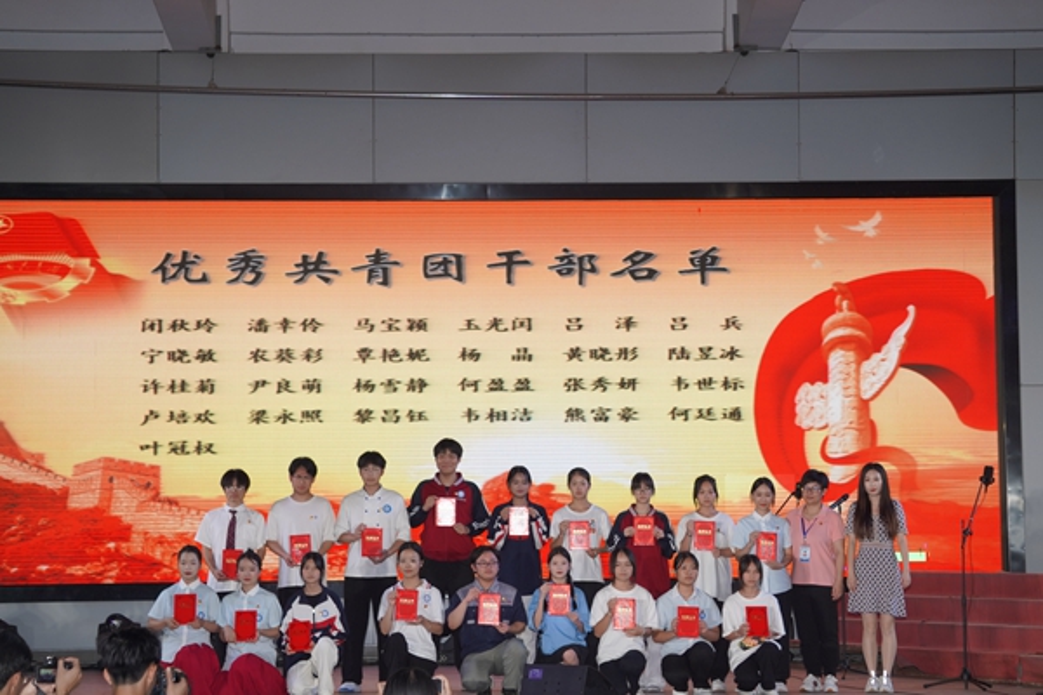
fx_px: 2376
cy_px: 348
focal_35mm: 82
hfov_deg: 24.8
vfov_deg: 16.7
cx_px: 522
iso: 250
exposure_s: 1/250
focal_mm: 55
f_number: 4.5
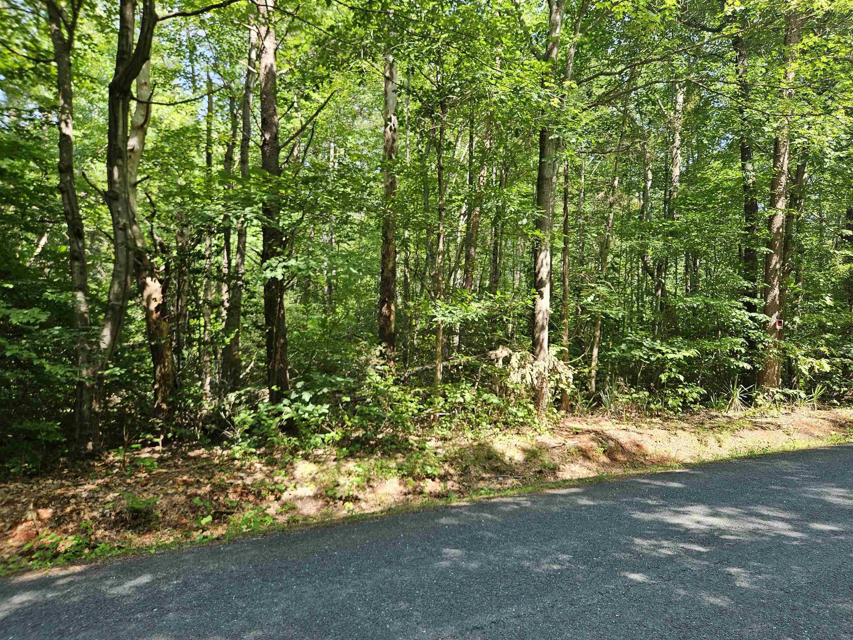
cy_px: 327
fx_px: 591
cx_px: 444
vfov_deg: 56.8
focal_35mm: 24
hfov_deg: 71.6
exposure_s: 1/180
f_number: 1.8
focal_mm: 5.4
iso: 32
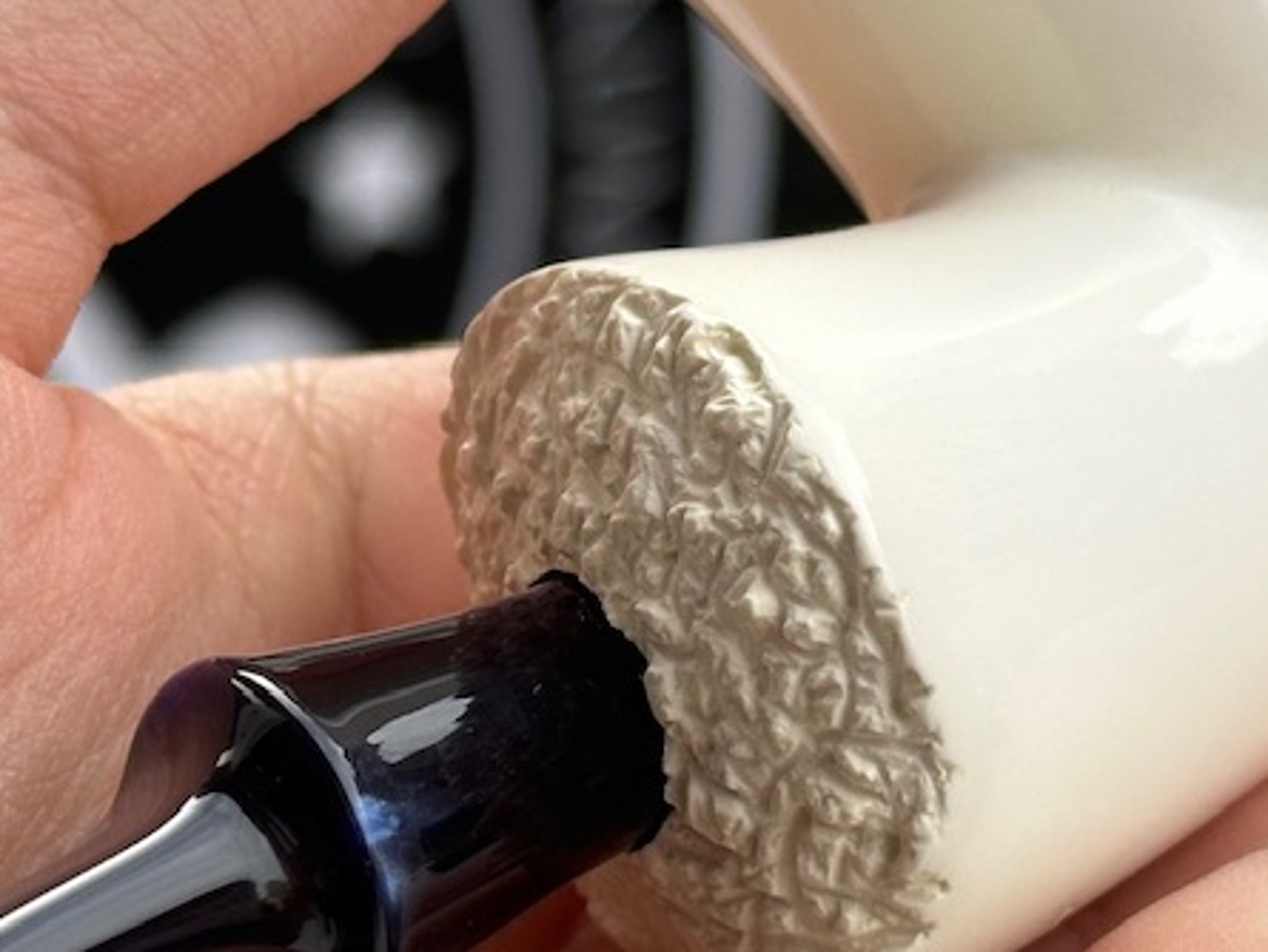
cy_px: 450
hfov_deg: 14.3
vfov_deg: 10.8
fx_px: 5056
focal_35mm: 138
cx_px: 507
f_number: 1.78
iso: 64
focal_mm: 6.86
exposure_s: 1/810
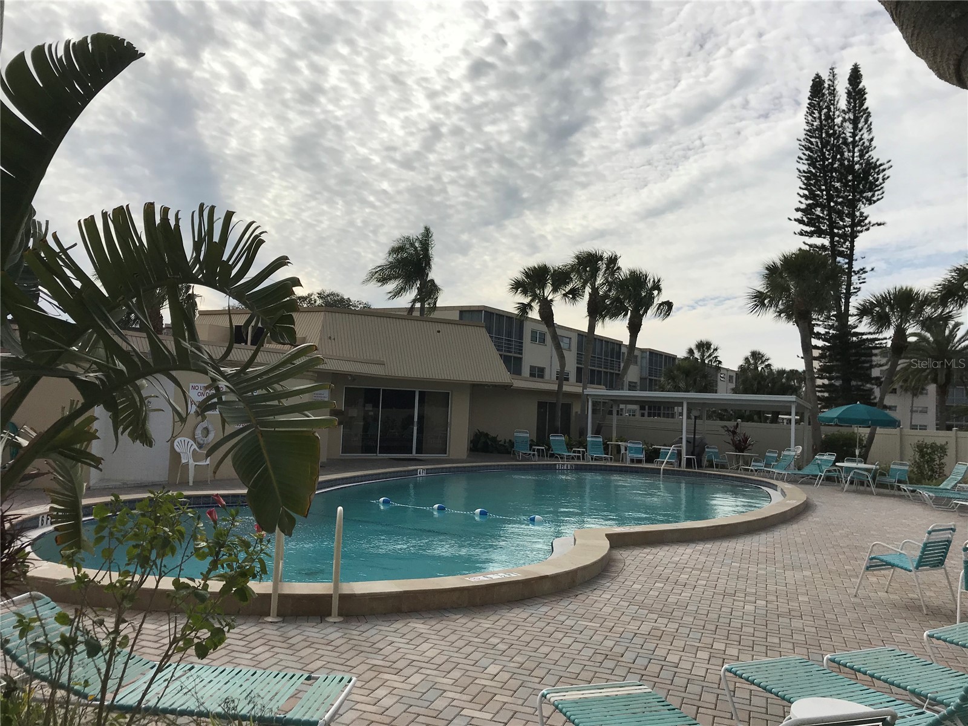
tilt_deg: +3.2
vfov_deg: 49.7
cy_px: 363
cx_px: 484
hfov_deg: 63.4
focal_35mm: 28
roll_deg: -0.9
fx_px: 783
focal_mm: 3.99
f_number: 1.8
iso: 25
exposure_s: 1/6849
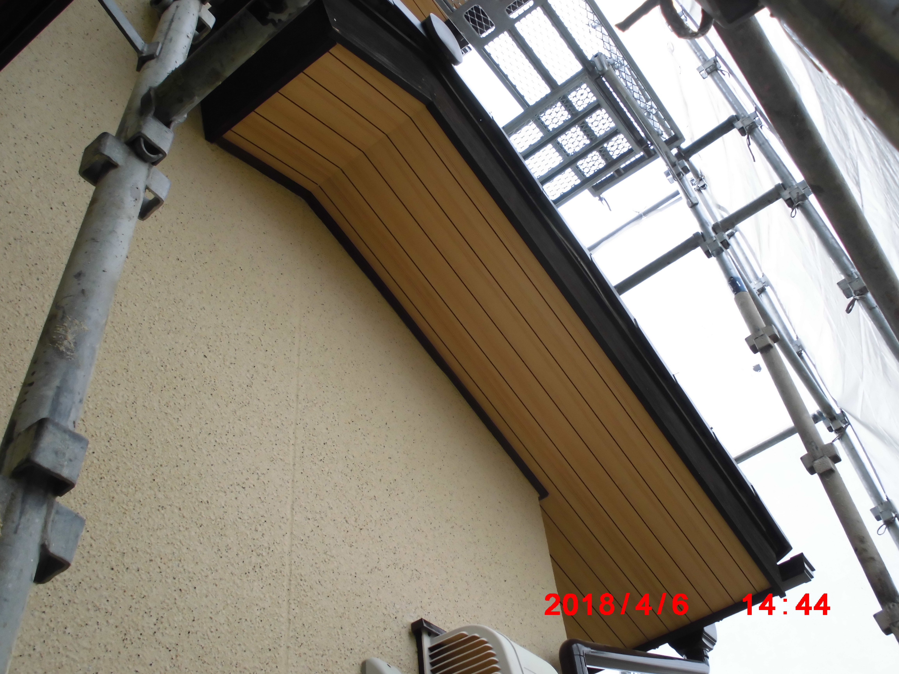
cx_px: 450
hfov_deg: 54.0
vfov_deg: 41.8
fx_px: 883
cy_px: 337
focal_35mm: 34
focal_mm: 6.1
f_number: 4
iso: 100
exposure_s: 1/60
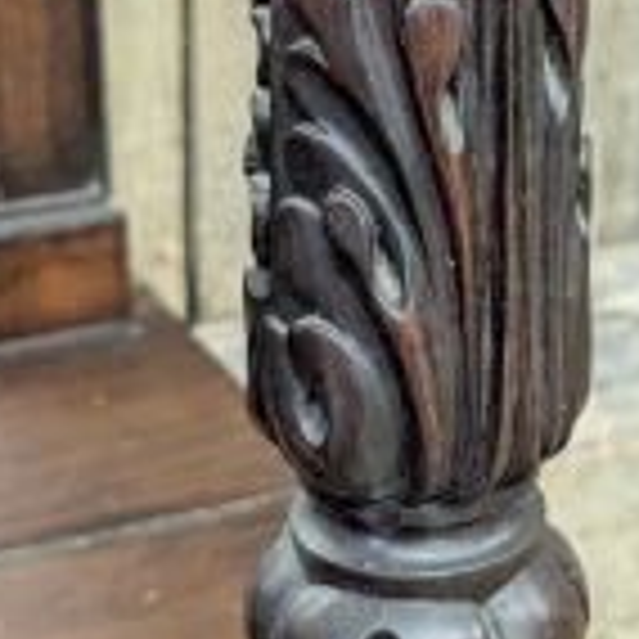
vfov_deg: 22.7
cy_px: 126
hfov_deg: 22.7
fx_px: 1566
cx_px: 526
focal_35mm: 75
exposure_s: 1/60
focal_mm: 6.9
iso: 1331
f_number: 1.68
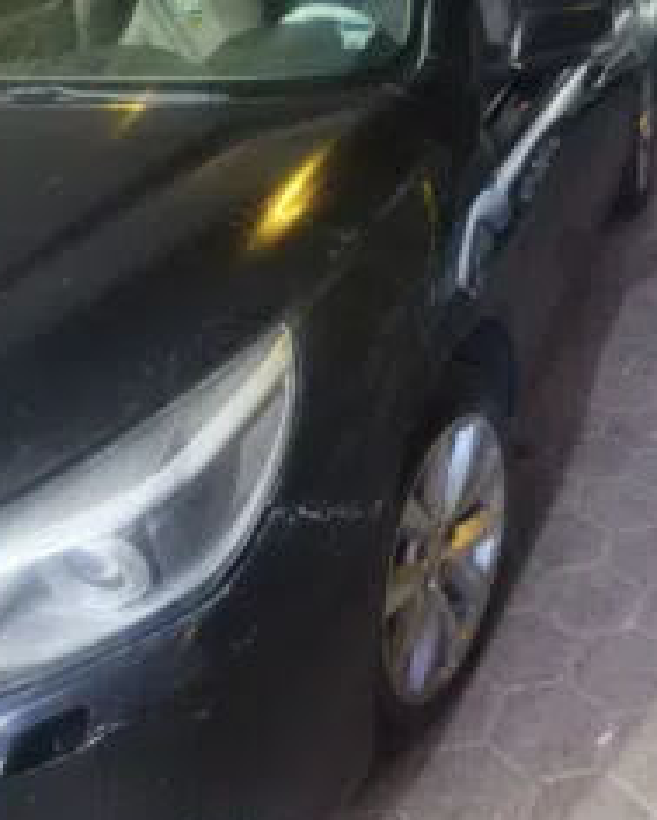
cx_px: 445
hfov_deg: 38.7
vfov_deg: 47.9
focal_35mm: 38
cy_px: 417
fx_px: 923
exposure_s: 1/60
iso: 2822
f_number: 1.7
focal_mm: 5.25
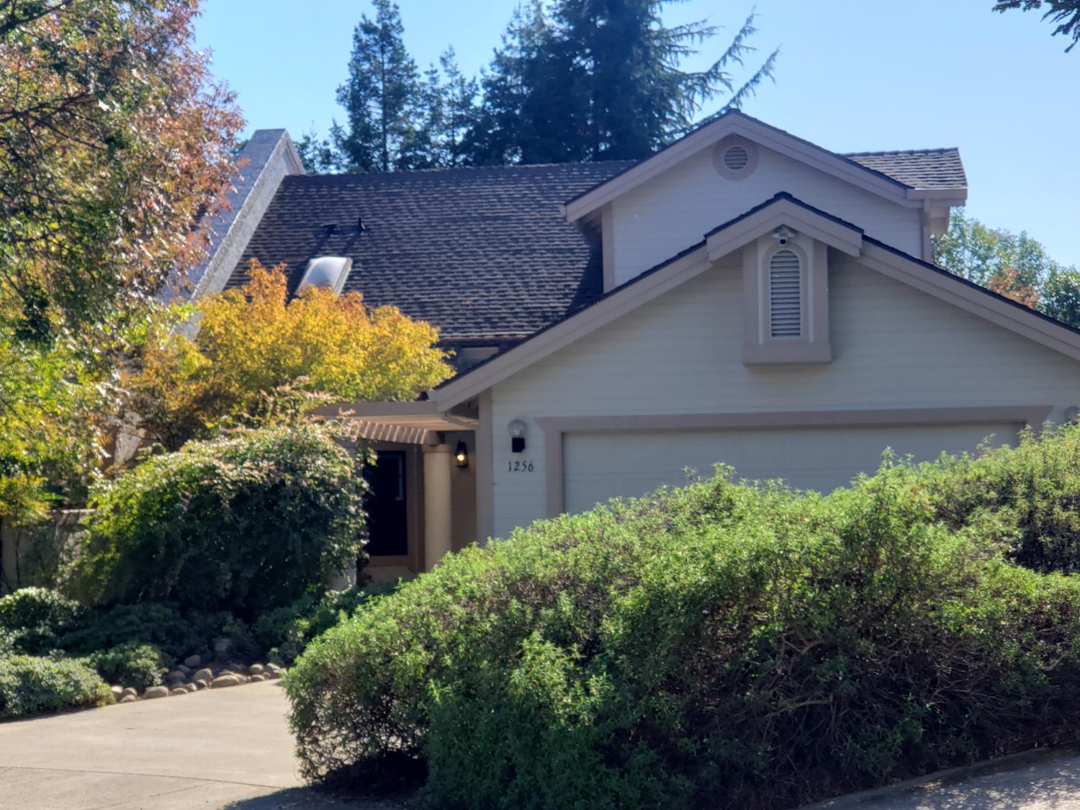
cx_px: 540
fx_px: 1622
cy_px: 405
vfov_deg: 28.0
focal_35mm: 52
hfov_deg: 36.8
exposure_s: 1/466
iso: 32
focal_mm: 6
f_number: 2.4
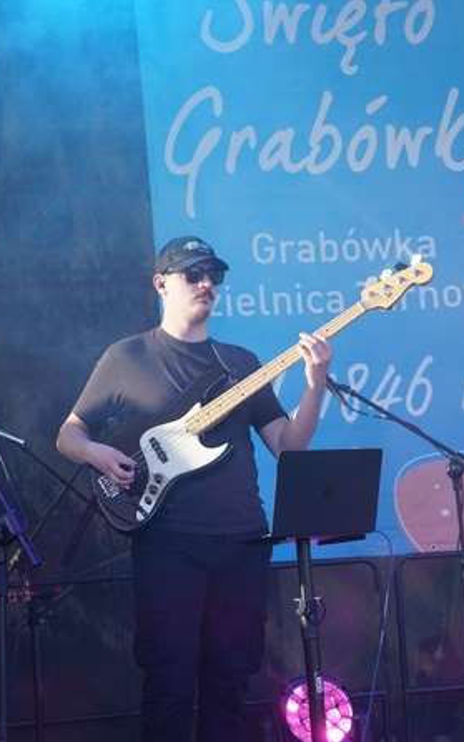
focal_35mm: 108
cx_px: 230
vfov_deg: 19.3
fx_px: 2184
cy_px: 373
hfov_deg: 12.1
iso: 200
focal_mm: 70
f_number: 4
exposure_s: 1/160
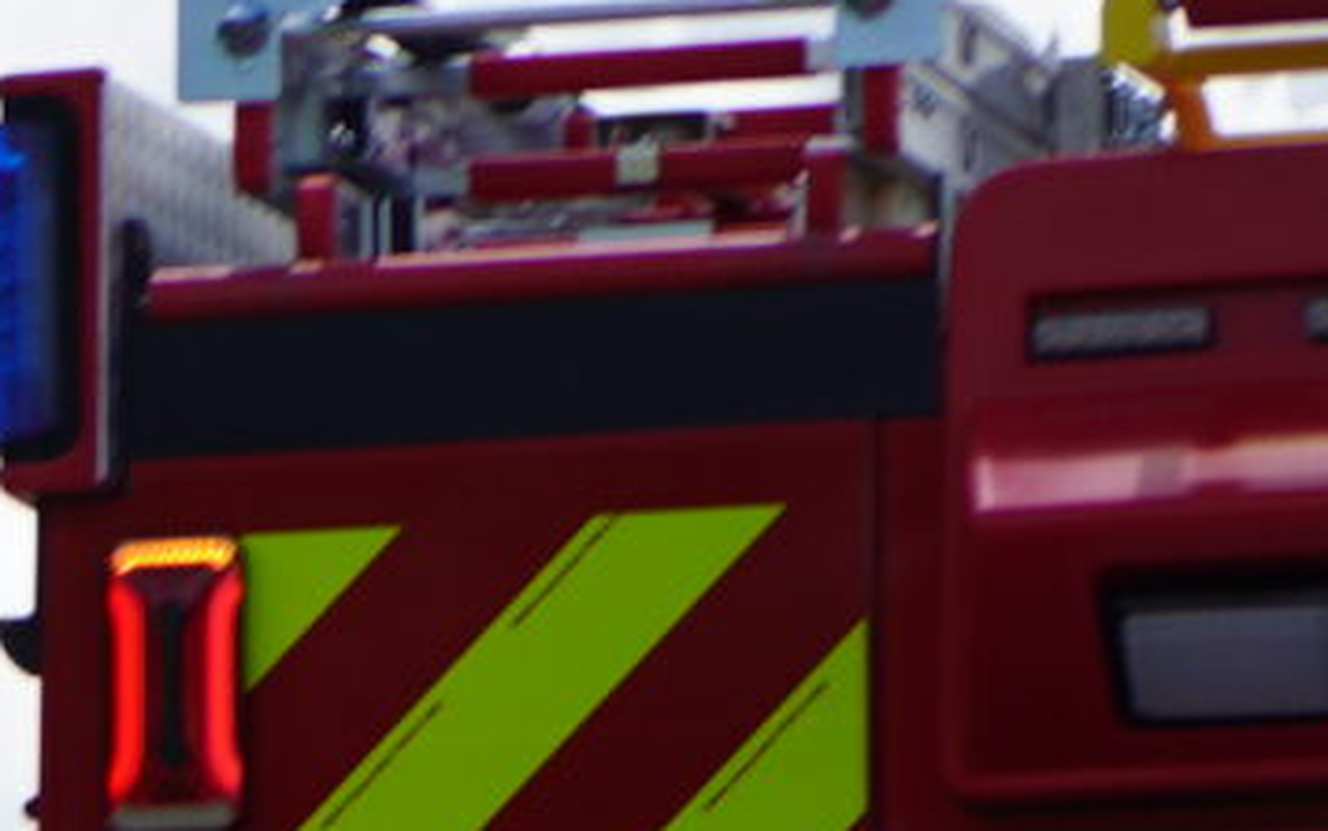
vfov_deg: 3.3
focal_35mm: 394
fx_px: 14264
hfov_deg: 5.0
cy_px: 2435
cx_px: -2715
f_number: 5.6
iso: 100
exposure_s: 1/500
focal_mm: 54
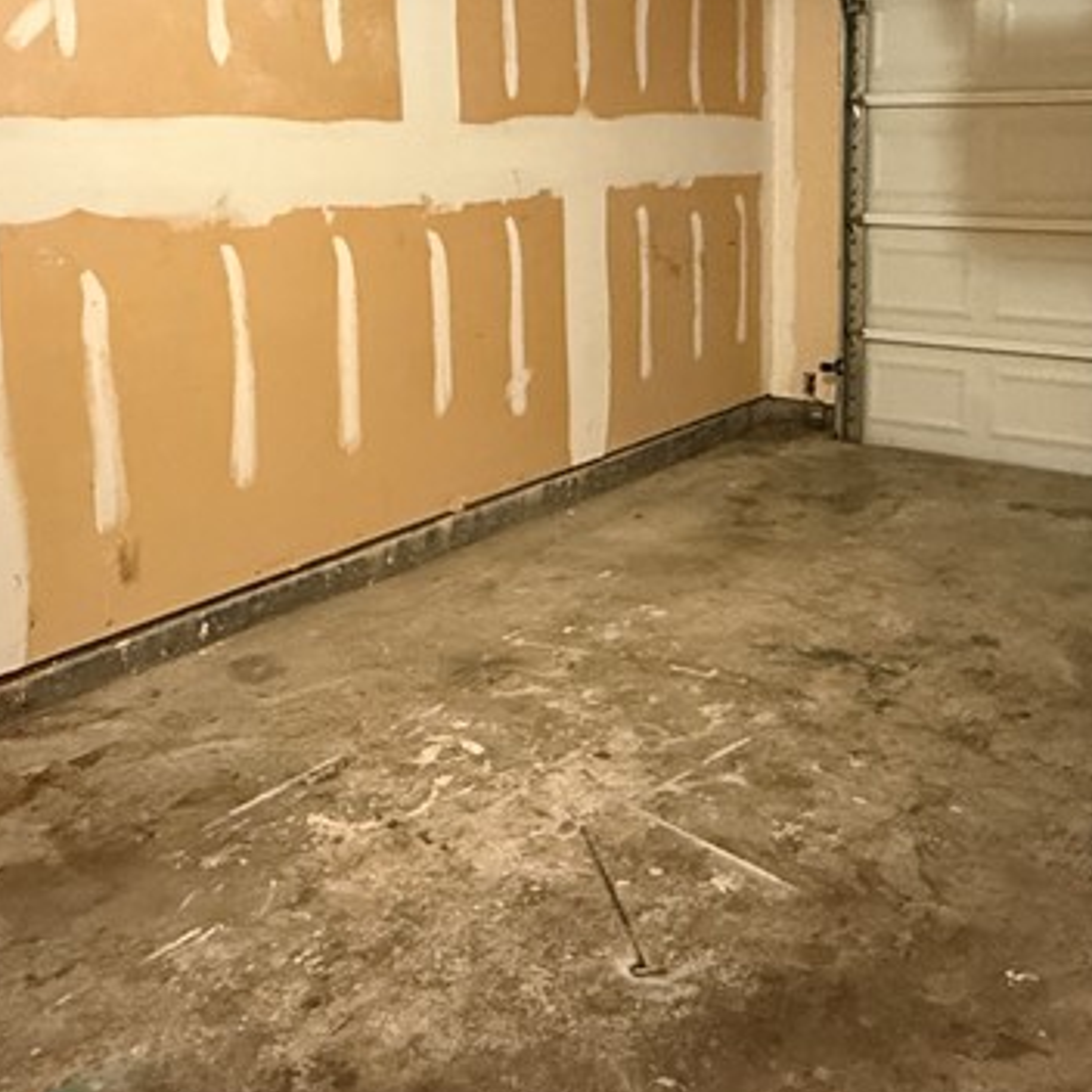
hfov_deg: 45.7
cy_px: 344
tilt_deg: -9.6
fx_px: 1285
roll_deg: +0.7
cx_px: 673
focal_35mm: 36
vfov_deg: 45.2
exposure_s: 1/40
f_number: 2.2
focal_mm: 2.22
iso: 1250
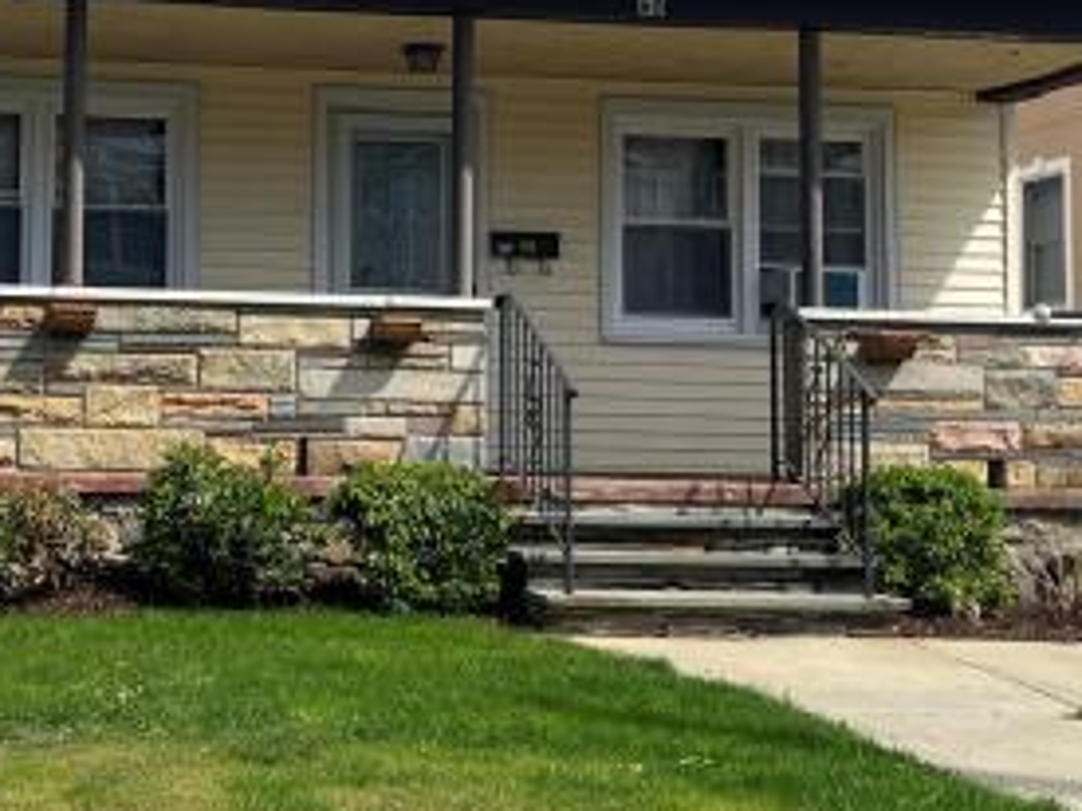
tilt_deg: +5.9
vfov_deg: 21.5
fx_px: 2125
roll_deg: -1.4
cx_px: 169
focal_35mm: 68
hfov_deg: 27.8
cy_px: 264
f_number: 1.6
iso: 50
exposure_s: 1/3876
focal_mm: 5.1
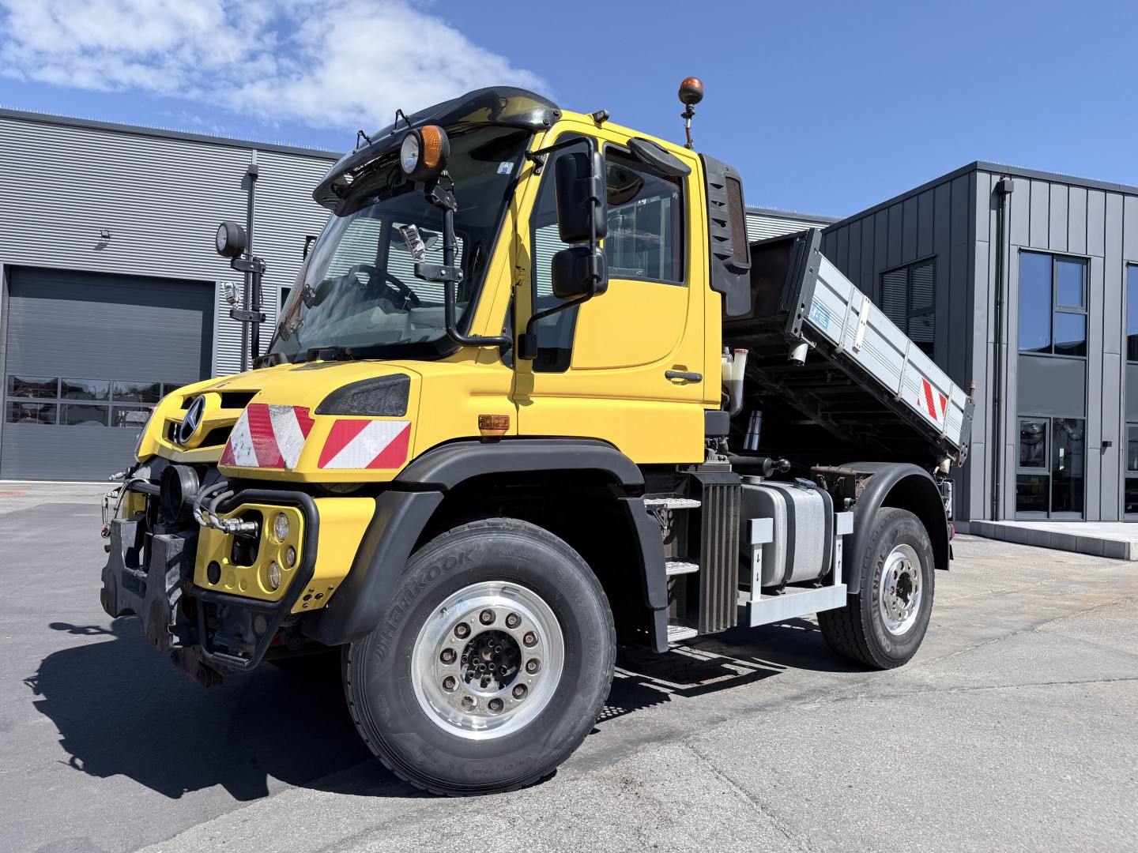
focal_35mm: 24
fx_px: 789
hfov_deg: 71.6
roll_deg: -2.4
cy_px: 426
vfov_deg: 56.8
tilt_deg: +2.4
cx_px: 569
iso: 80
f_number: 1.78
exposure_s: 1/4673
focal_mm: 6.76
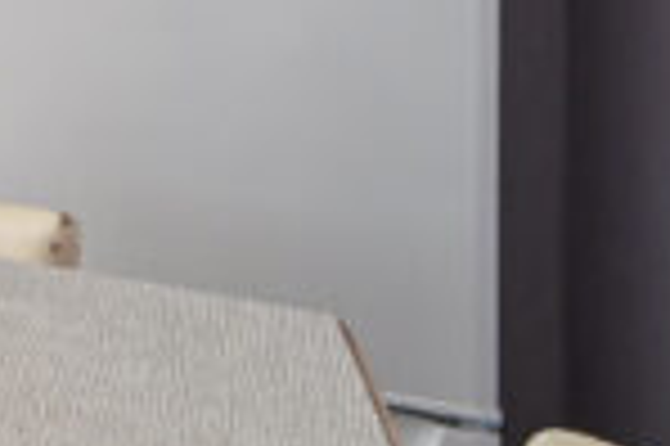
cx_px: -1569
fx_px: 1785
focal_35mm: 96
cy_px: -273
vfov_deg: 13.2
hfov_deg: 10.1
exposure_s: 1/3
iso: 400
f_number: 8
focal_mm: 14
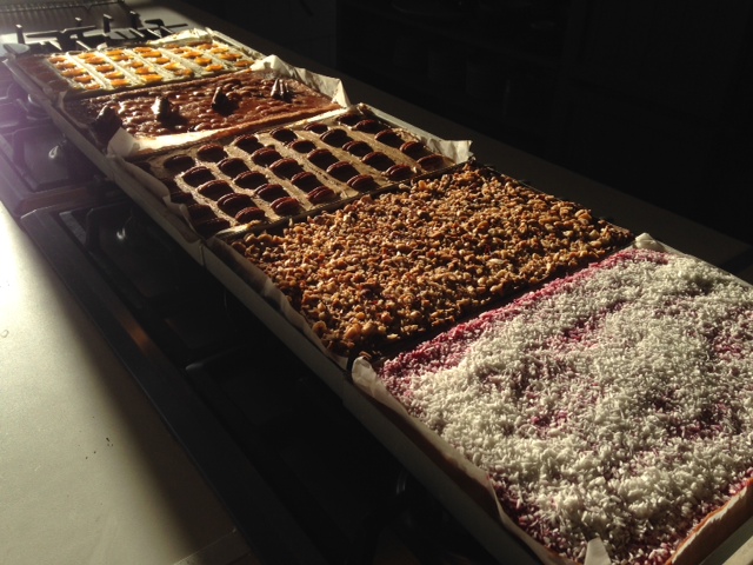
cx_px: 376
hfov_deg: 55.4
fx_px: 718
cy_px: 282
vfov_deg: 42.9
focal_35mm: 33
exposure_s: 1/1178
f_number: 2.4
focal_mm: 4.12
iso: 50
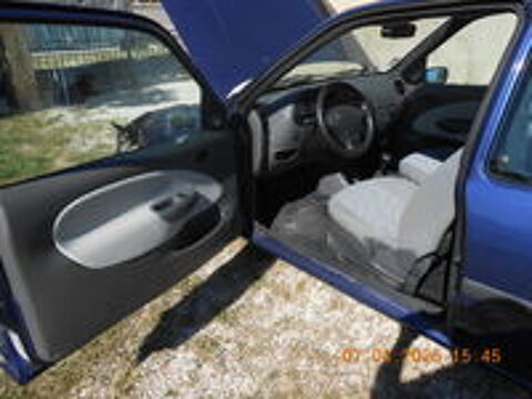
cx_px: 266
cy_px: 200
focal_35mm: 26
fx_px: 400
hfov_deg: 67.3
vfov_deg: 53.1
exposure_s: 1/800
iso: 80
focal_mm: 4.6
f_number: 3.5
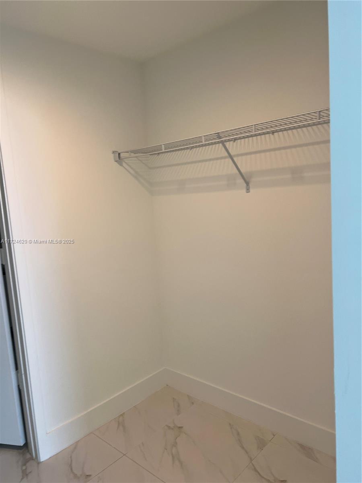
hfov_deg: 53.1
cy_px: 242
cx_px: 181
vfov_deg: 67.3
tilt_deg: -7.3
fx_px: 363
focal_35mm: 26
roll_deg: +5.0
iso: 64
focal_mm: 5.7
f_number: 1.5
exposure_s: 1/120
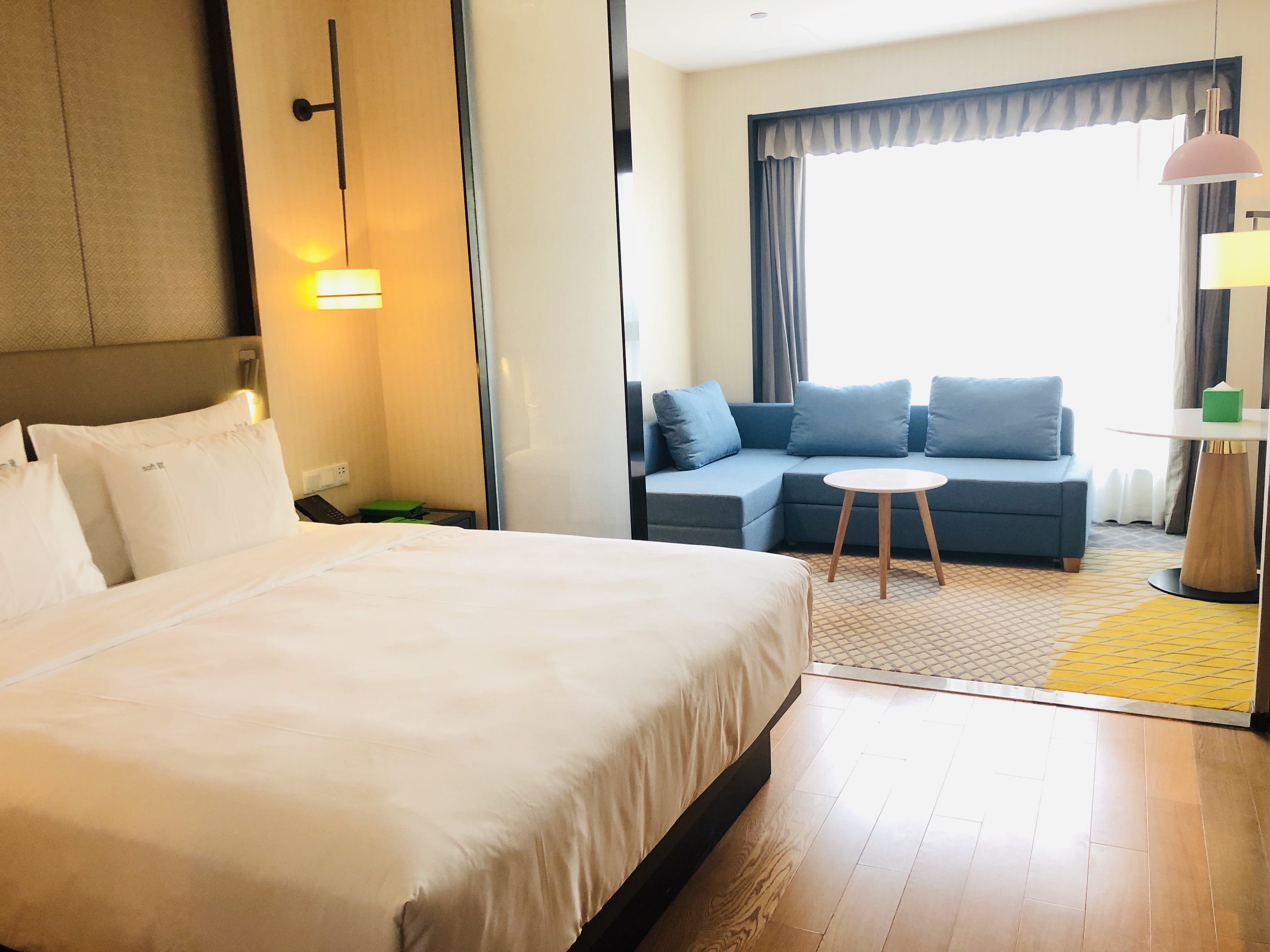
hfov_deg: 63.4
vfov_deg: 49.7
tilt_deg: -9.8
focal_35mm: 28
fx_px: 1027
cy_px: 476
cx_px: 635
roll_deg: +3.0
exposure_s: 1/25
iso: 32
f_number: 1.8
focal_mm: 4
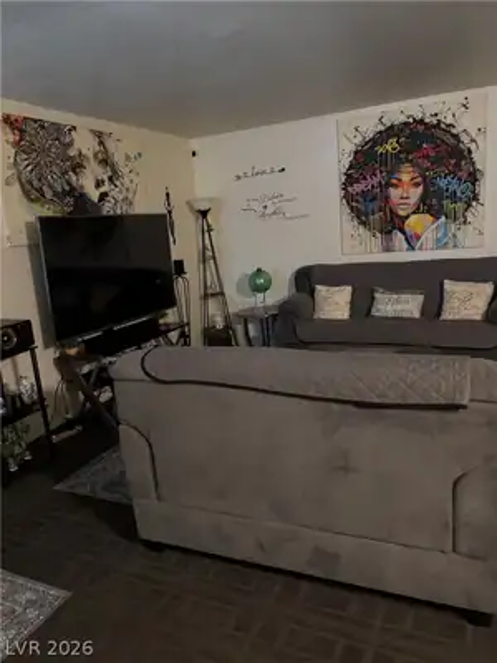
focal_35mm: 26
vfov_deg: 67.3
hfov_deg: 53.1
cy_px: 332
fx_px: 498
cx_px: 248
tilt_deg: -12.8
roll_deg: +4.3
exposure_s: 1/30
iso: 800
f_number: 1.6
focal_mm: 5.96
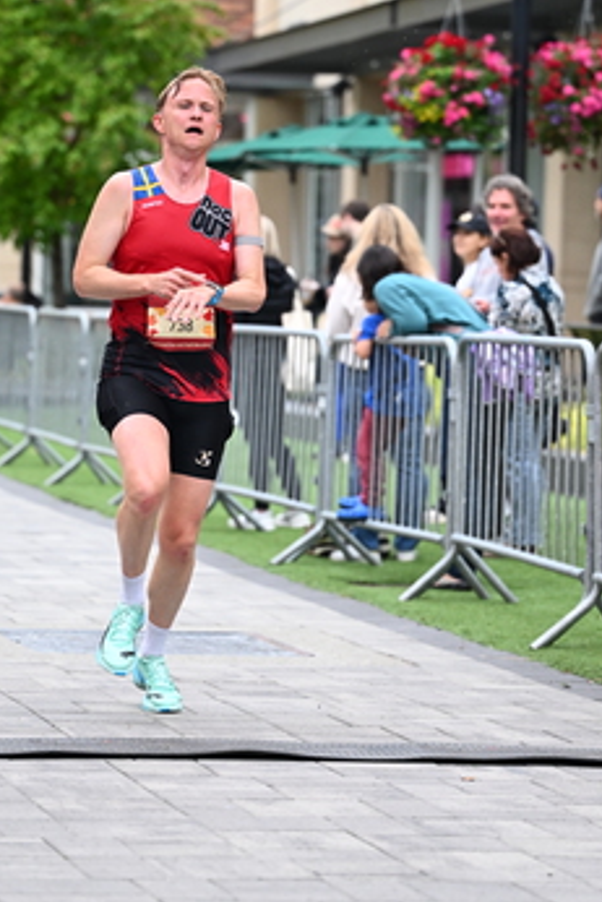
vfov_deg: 12.9
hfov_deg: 8.6
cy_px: 370
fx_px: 3984
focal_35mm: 159
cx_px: 283
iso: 1250
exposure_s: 1/1250
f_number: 2.8
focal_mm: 100
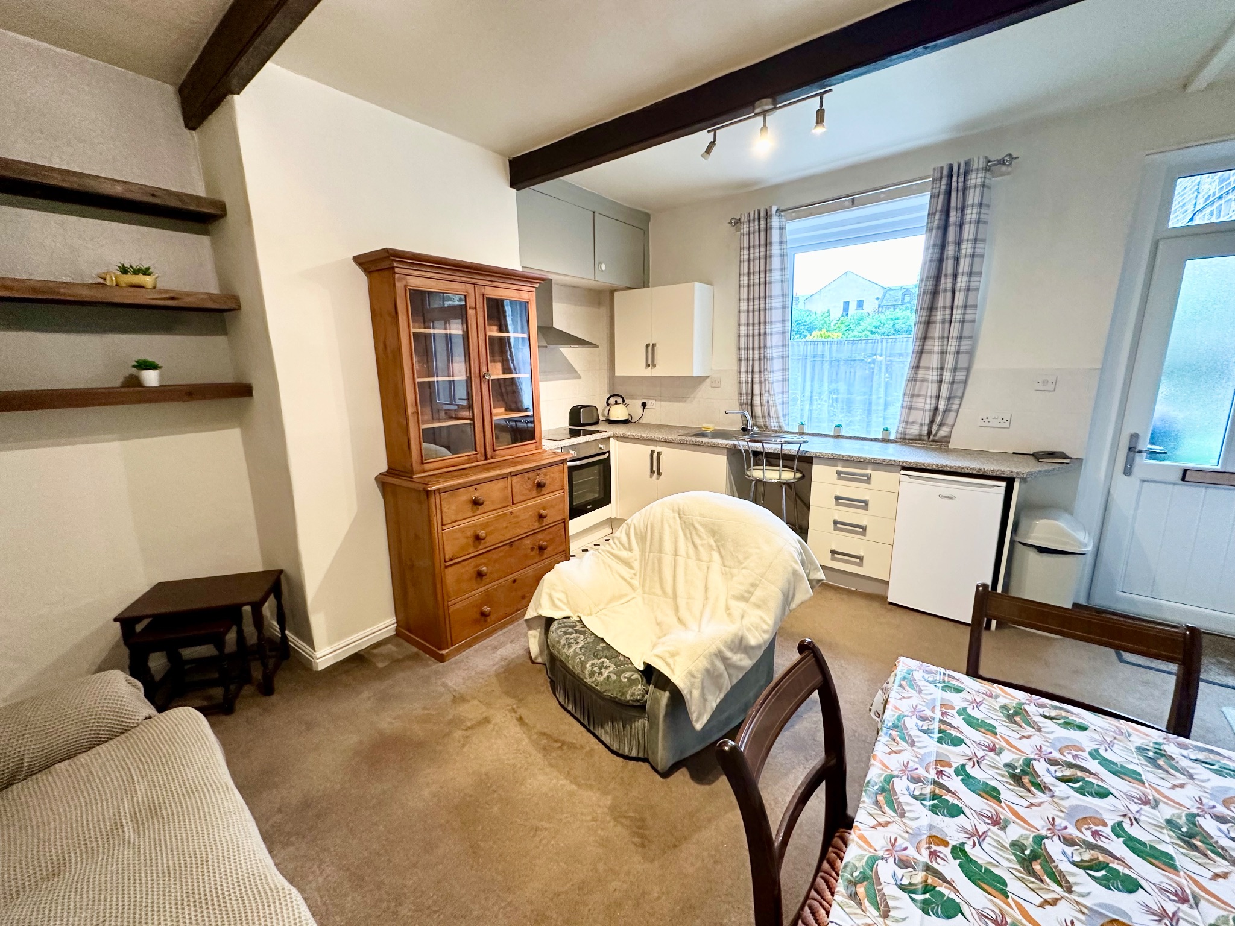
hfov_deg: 102.1
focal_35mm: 14
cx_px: 618
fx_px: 499
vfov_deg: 85.7
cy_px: 463
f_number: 2.2
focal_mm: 2.22
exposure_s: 1/50
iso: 250
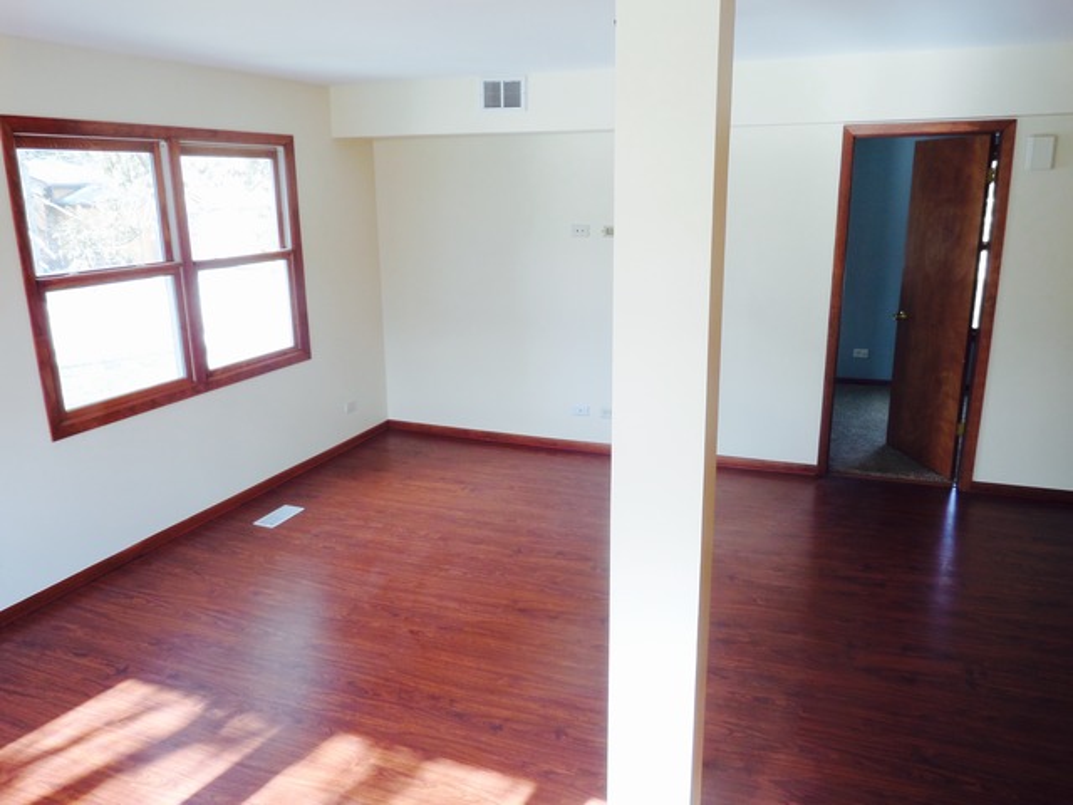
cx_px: 536
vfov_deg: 53.1
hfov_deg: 67.3
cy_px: 402
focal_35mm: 26
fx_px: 806
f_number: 3.4
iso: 100
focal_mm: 4.3
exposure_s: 1/30
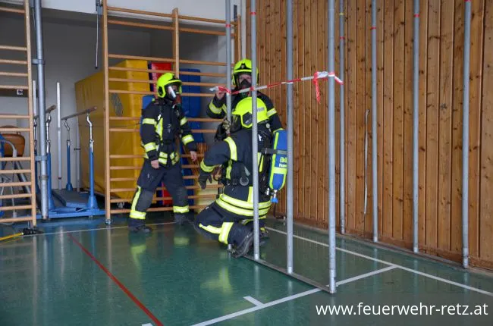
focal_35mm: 38
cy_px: 163
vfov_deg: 35.3
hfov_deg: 51.4
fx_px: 512
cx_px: 246
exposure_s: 1/40
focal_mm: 25
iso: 800
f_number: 4
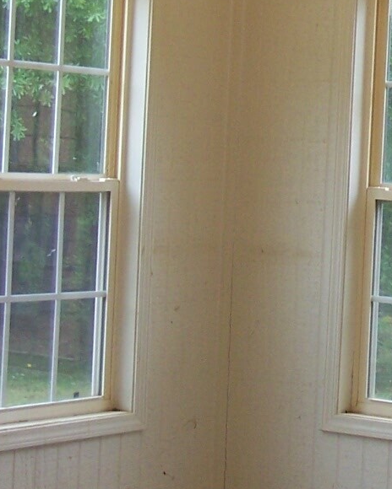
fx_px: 1900
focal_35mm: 131
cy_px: 153
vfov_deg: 14.7
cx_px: 477
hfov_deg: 11.5
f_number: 2.8
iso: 80
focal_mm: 6.3
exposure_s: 1/60
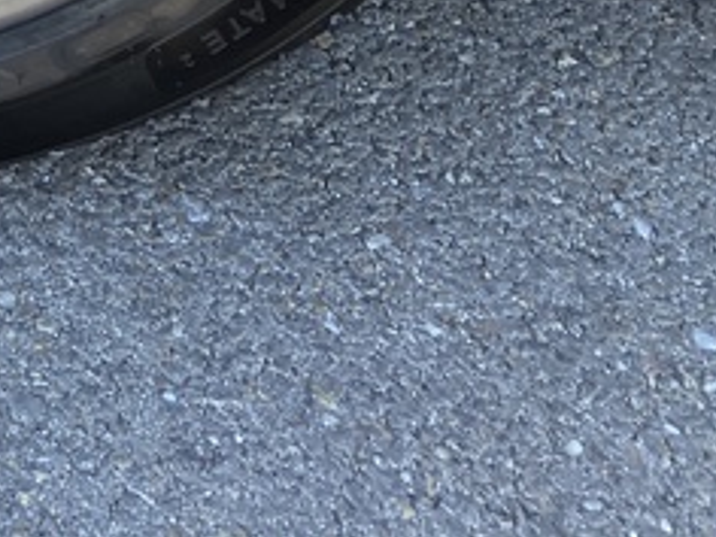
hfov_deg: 18.7
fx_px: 1965
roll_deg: -2.8
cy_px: -361
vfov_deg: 14.2
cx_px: -288
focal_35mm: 95
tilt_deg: -36.5
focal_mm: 3.99
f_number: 1.8
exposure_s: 1/182
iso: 32
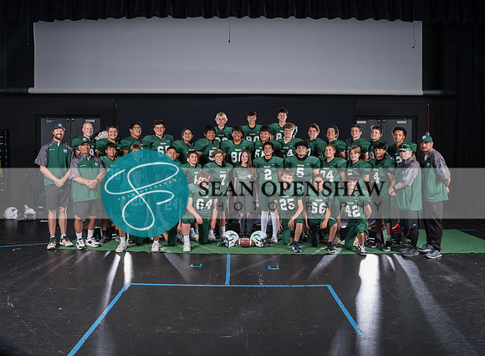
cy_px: 155
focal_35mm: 30
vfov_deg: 46.2
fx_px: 416
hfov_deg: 60.5
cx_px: 227
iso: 250
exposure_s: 1/200
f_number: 7.1
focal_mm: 24
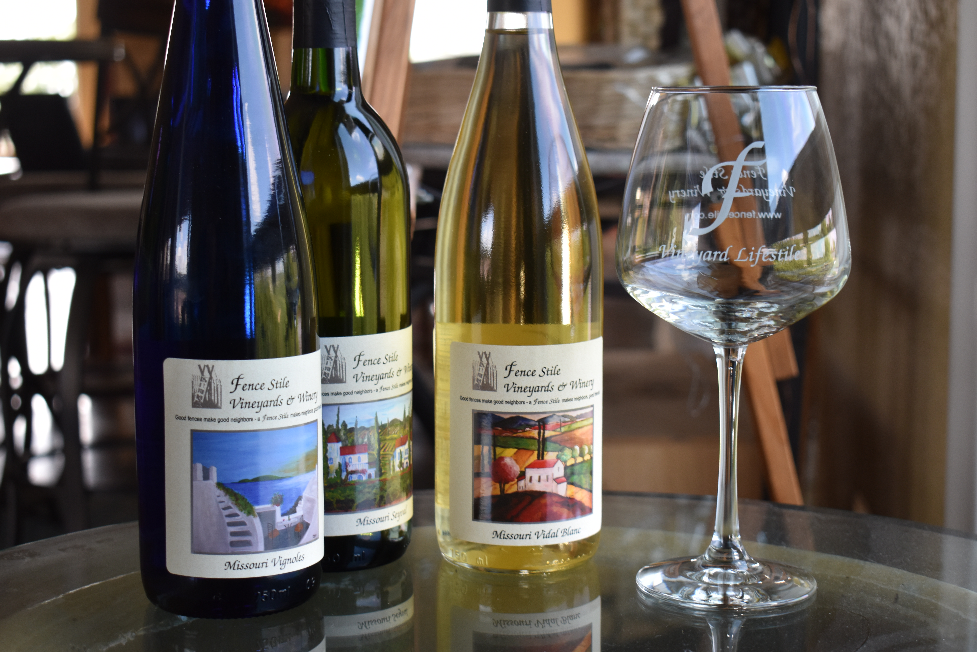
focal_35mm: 60
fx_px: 1628
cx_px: 488
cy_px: 326
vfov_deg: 22.6
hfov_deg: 33.4
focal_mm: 40
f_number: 5
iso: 400
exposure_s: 1/60
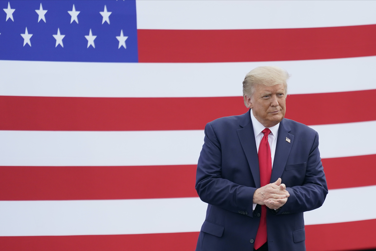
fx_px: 4178
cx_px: 188
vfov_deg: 3.4
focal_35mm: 400
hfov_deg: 5.2
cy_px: 126
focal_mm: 400
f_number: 5.6
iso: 800
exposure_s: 1/1000
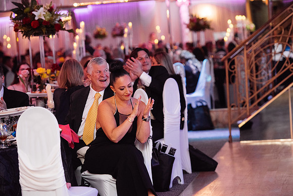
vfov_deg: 11.2
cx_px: 146
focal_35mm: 122
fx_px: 993
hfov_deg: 16.8
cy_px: 98
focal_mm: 122
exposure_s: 1/200
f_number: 3.5
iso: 2000
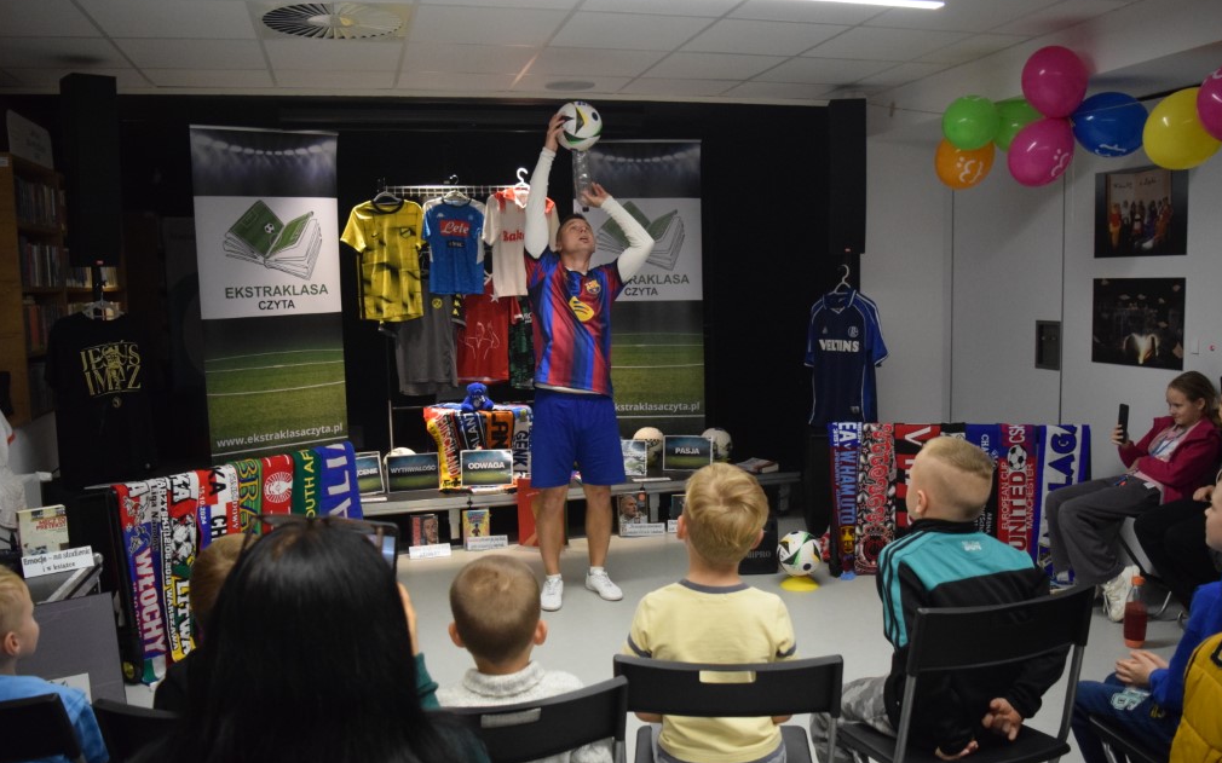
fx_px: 1032
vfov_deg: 40.6
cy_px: 395
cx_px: 612
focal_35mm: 31
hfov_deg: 61.2
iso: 3200
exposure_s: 1/250
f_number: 3.5
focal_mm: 20
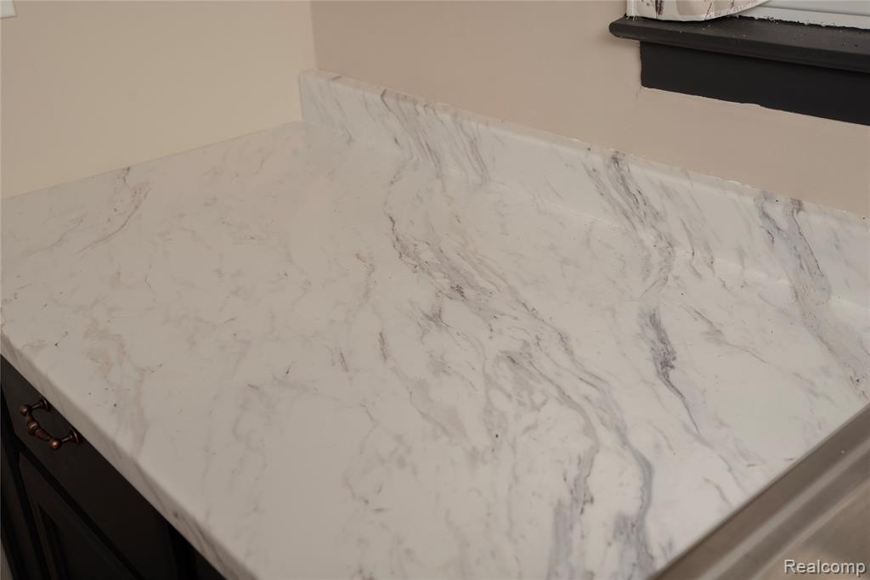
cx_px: 435
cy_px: 290
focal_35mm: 42
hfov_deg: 46.4
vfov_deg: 31.9
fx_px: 1015
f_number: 5.6
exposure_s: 1/200
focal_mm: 42
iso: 320
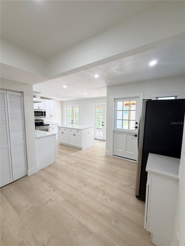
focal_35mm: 14
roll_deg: -0.4
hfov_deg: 85.7
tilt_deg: -5.2
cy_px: 123
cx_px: 92
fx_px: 100
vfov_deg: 102.1
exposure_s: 1/120
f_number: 2.2
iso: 125
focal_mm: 2.22
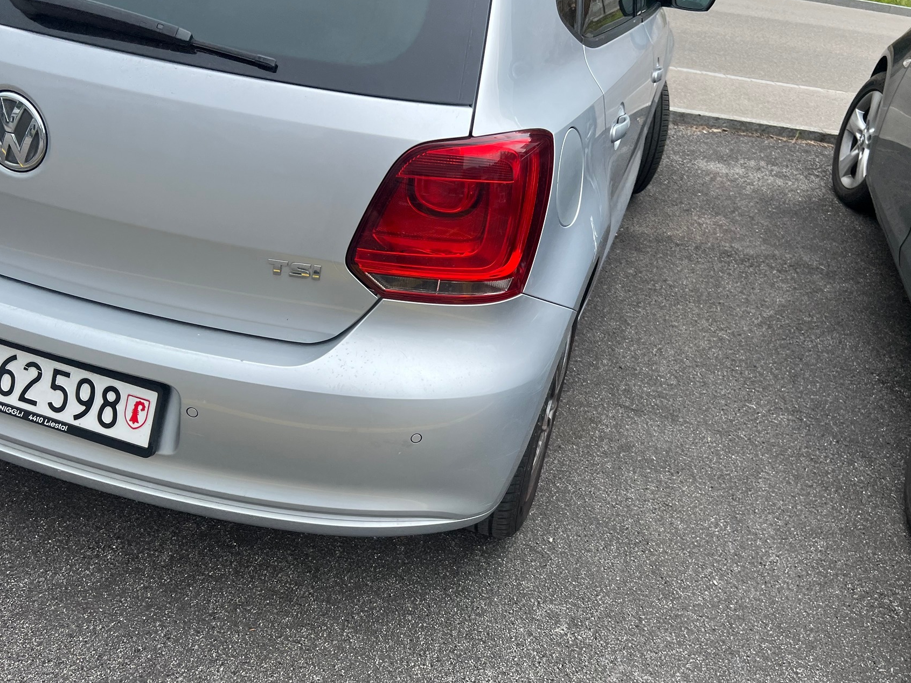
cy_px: 374
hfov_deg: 58.4
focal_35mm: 31
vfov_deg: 45.4
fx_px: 816
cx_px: 447
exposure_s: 1/1124
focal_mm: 5.7
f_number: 1.5
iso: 50
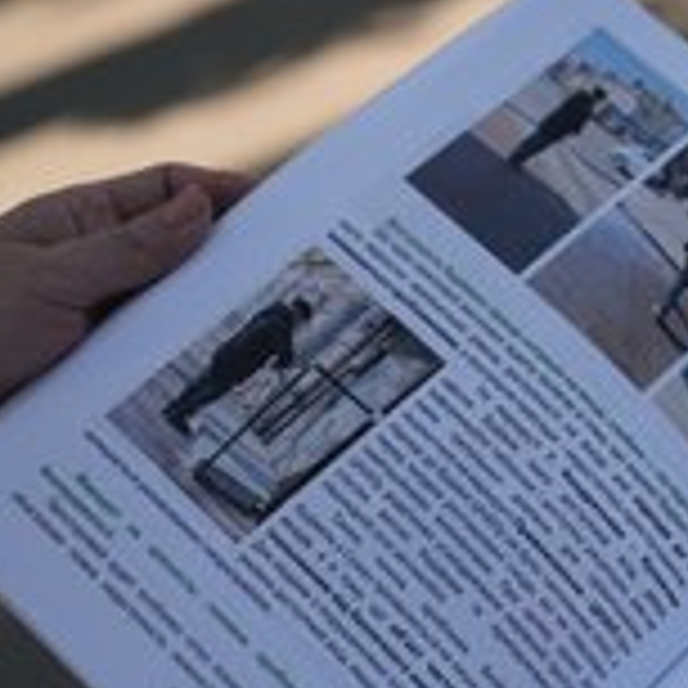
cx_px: 648
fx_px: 1844
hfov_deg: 20.6
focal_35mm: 82
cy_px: 474
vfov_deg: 21.0
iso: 160
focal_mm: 37
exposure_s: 1/125
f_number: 2.8
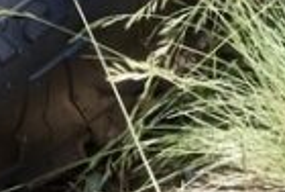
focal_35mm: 241
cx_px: -185
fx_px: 1912
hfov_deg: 8.3
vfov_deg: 5.4
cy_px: -377
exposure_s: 1/120
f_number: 5
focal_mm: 22.3
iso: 320
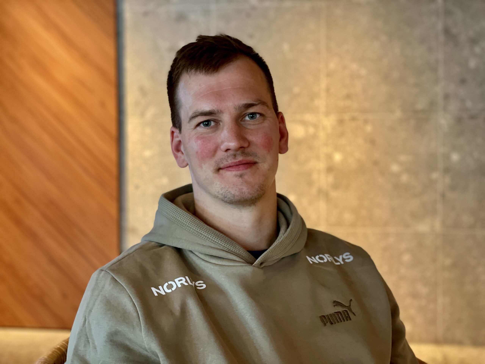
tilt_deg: -2.9
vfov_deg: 28.0
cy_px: 182
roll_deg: +1.4
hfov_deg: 36.8
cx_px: 242
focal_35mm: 52
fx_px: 729
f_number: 2
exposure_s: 1/38
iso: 200
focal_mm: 6
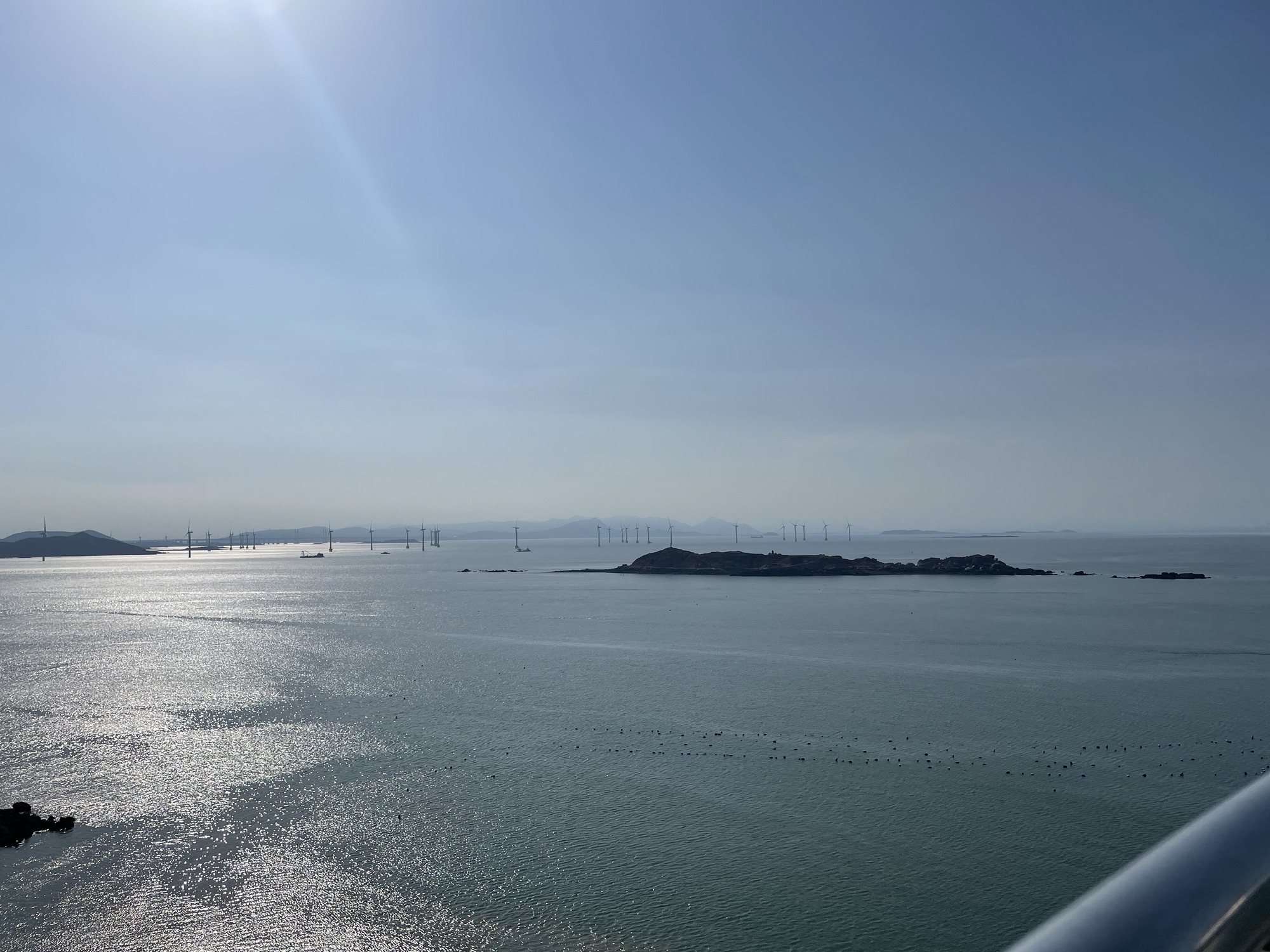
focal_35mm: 26
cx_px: 635
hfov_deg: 67.3
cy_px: 476
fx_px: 954
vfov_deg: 53.1
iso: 40
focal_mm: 4.2
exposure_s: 1/25000
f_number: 1.6
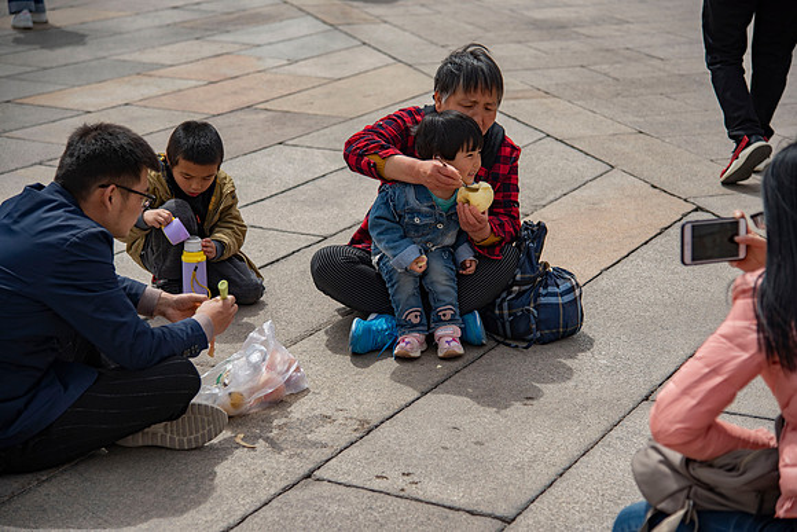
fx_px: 1661
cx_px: 398
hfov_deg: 27.0
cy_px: 266
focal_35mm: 75
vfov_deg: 18.2
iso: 100
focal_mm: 75
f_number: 4
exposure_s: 1/1250
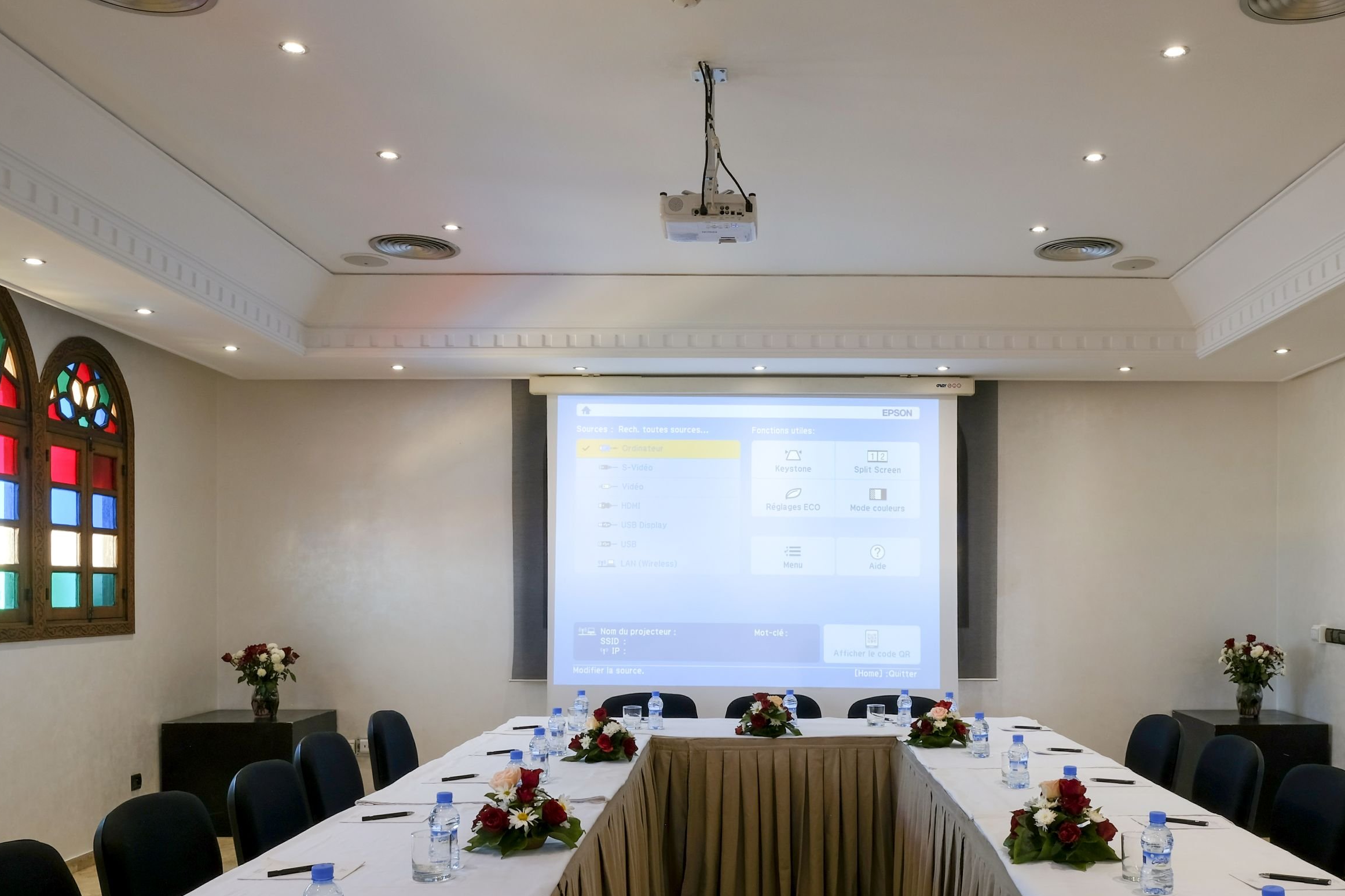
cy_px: 578
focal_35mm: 31
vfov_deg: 41.9
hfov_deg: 59.8
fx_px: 1158
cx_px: 805
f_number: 14
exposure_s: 1/3.2
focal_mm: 16
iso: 200
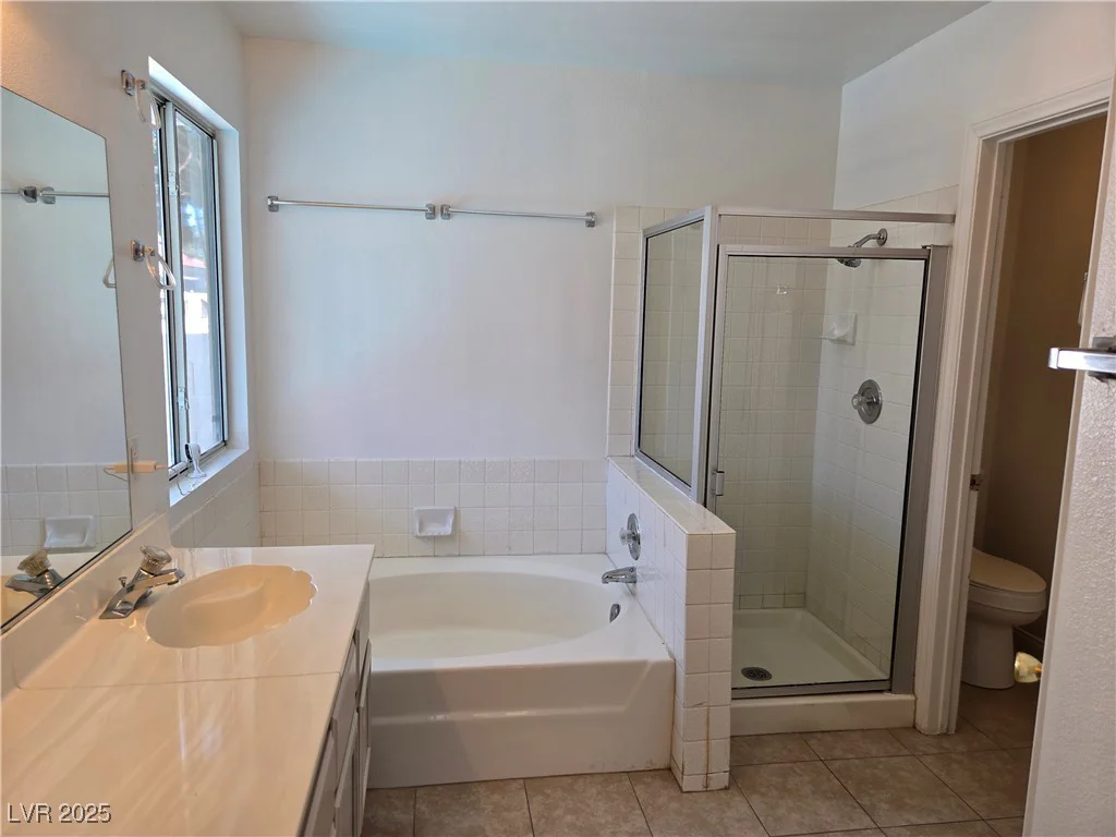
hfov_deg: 73.9
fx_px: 742
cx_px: 558
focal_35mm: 23
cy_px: 418
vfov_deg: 58.9
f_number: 1.8
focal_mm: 5.4
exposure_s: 1/120
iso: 32
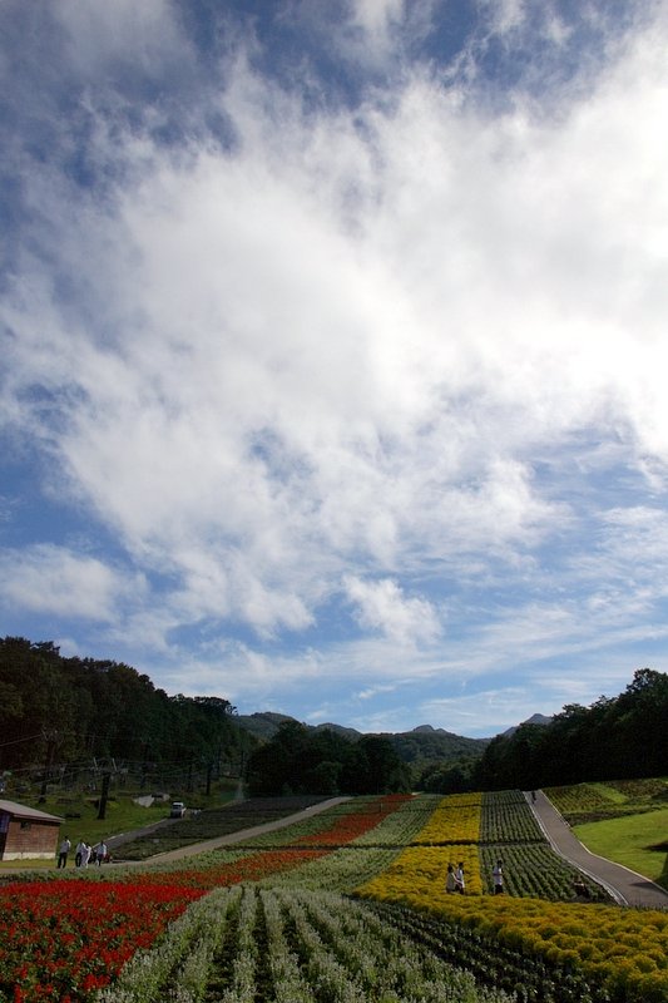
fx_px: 752
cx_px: 334
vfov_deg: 67.4
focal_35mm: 27
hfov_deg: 47.9
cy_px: 502
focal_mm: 18
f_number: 10
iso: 200
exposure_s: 1/1250
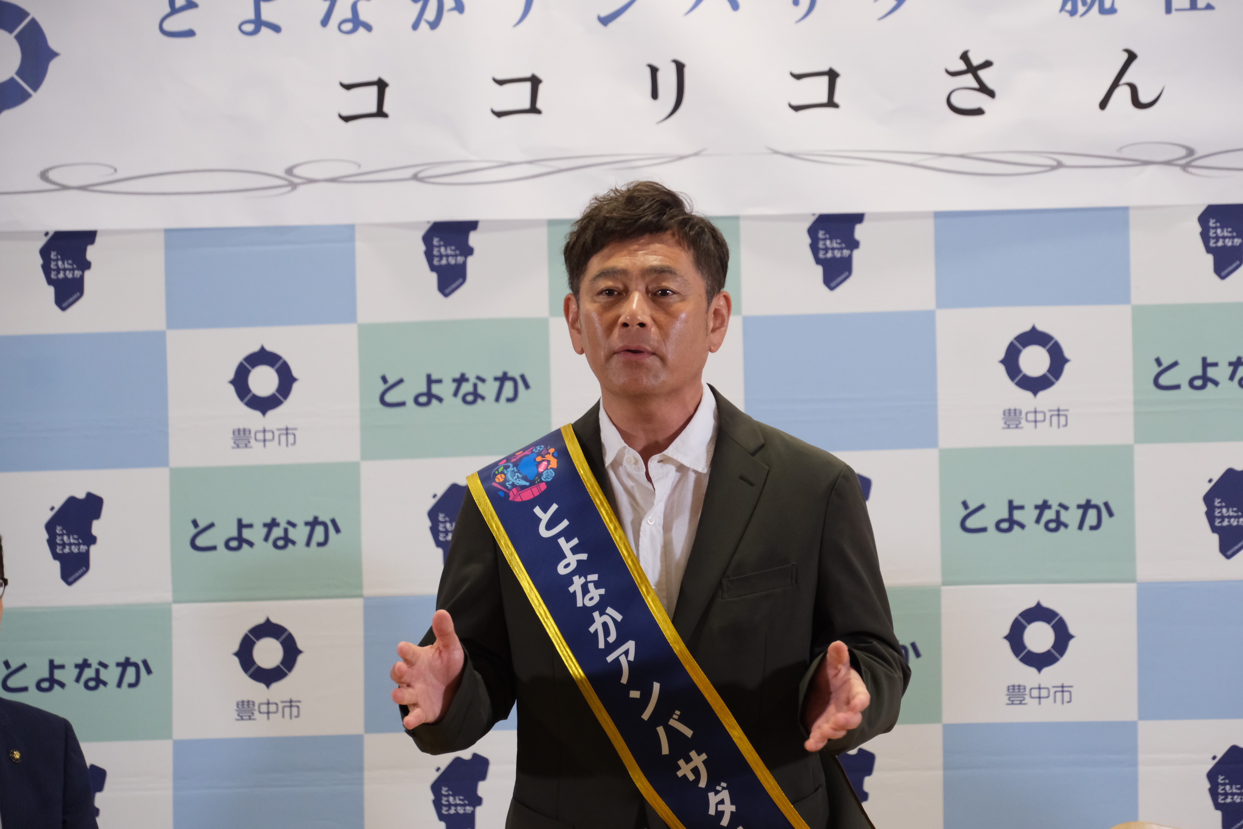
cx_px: 622
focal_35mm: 120
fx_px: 4143
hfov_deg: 17.1
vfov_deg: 11.4
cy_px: 414
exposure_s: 1/70
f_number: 5
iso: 2500
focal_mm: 80.2
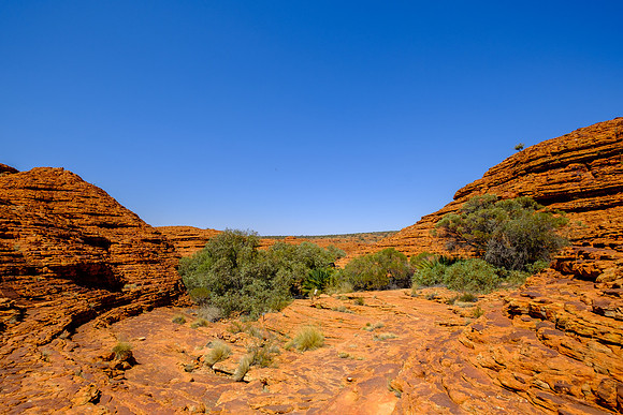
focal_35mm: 17
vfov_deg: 70.5
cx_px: 312
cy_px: 208
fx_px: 294
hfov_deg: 93.3
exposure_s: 1/600
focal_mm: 11
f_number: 8
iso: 200
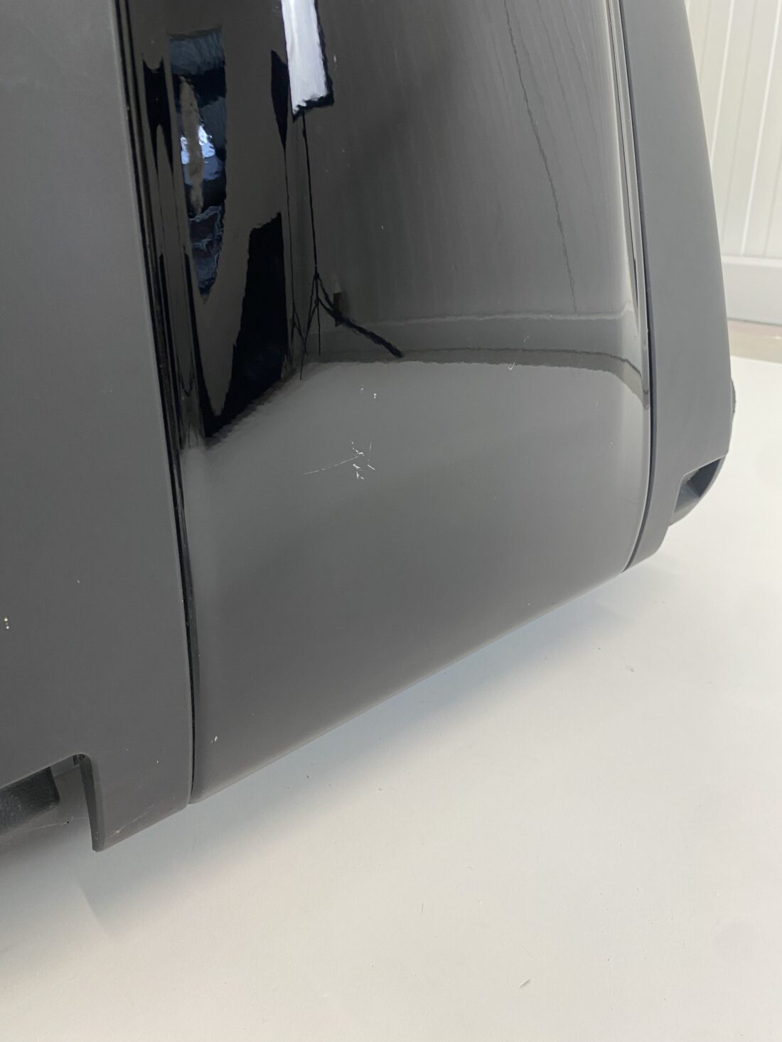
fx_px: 783
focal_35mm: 26
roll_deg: +0.1
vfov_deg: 67.3
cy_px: 521
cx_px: 391
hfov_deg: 53.1
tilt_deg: -21.1
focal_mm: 4.25
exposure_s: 1/50
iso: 100
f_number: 1.8
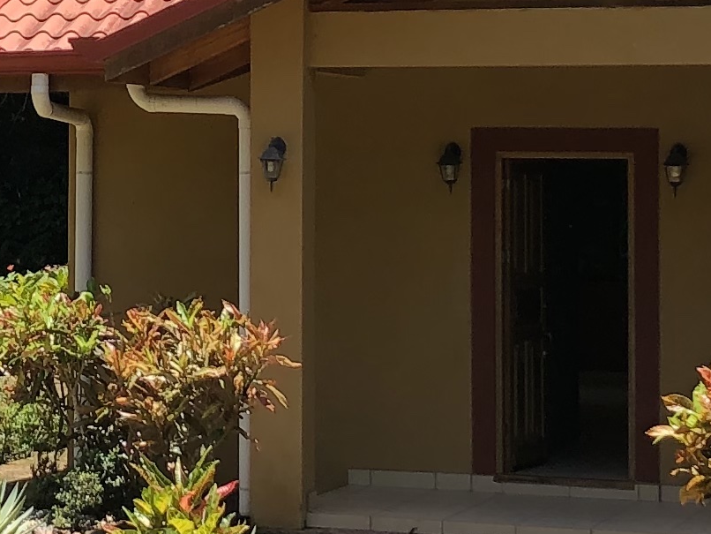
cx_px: -56
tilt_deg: +4.3
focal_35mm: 140
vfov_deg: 10.5
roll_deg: -0.4
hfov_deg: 13.8
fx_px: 2876
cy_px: 58
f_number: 1.8
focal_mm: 4
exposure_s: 1/640
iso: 20
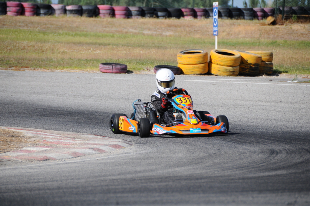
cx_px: 155
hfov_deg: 6.9
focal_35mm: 300
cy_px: 103
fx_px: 2580
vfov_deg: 4.6
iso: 400
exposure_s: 1/2000
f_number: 5.6
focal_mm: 200
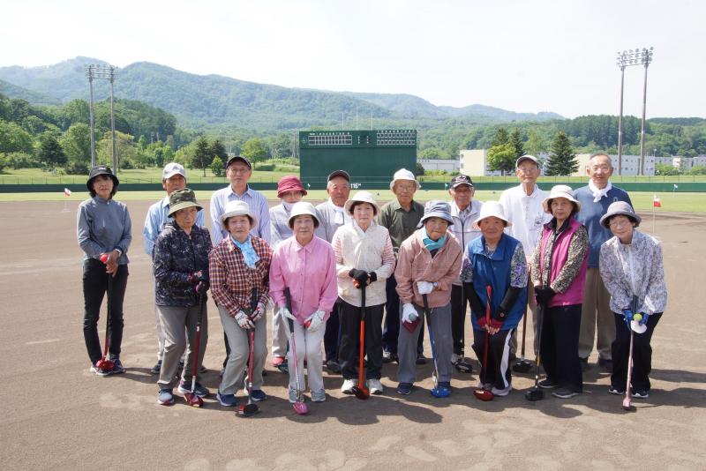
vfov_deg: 40.0
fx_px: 647
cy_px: 236
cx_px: 353
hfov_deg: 57.2
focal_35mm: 33
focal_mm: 22
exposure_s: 1/100
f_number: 14
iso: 250
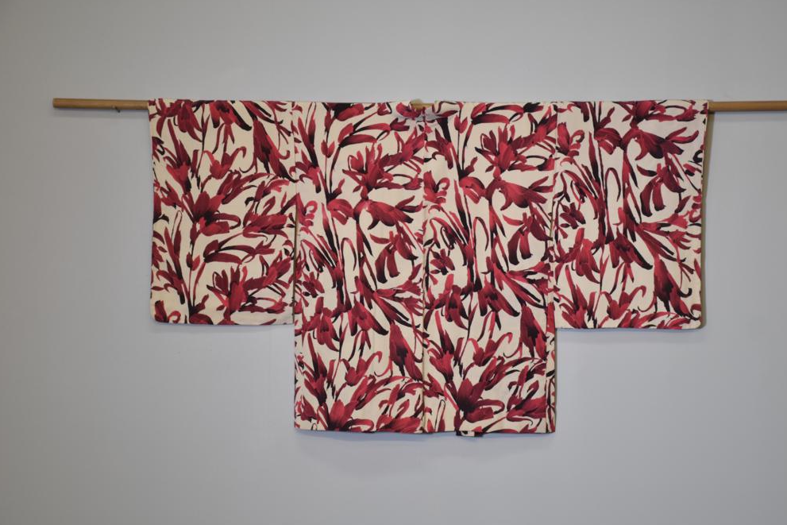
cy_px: 270
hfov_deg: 24.8
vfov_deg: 16.7
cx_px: 426
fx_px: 1793
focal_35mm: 82
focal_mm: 50
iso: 400
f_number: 4.8
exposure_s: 1/80
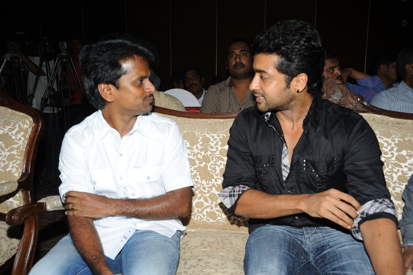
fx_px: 436
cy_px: 138
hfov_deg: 50.7
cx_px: 206
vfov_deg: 35.0
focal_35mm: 38
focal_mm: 38
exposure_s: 1/125
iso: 200
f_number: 10
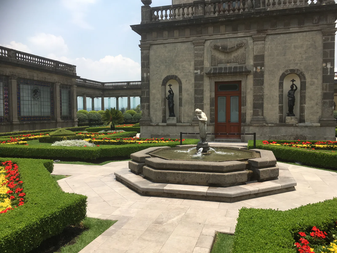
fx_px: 282
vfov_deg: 48.2
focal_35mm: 29
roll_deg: +0.1
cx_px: 168
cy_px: 126
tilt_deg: -3.6
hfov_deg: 61.7
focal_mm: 4.15
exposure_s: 1/1748
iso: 25
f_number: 2.2
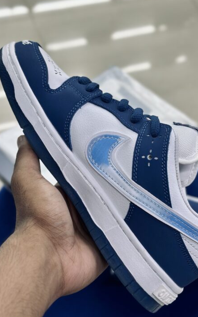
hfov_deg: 19.4
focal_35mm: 67
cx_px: 115
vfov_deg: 30.6
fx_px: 579
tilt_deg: -52.0
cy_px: 152
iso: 64
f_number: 1.78
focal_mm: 6.86
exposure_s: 1/136
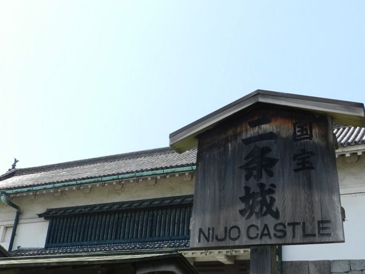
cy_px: 156
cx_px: 195
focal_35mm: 45
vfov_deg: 32.1
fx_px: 474
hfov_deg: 42.1
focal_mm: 6.7
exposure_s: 1/800
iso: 160
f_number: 4
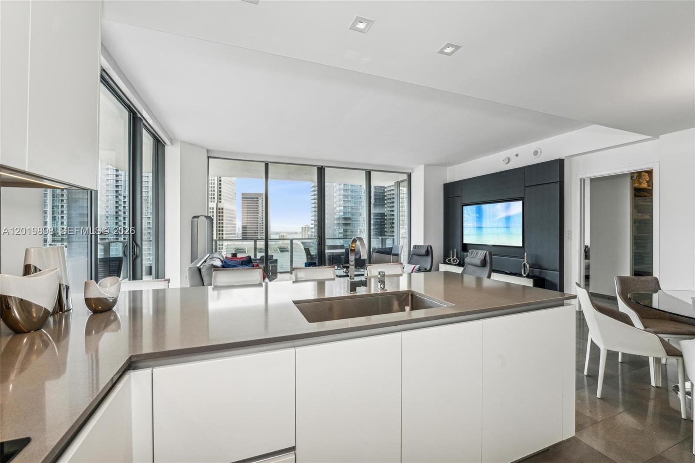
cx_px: 348
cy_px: 232
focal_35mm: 14
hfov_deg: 104.3
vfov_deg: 81.2
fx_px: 270
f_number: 9
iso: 200
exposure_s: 1/25
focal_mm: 14
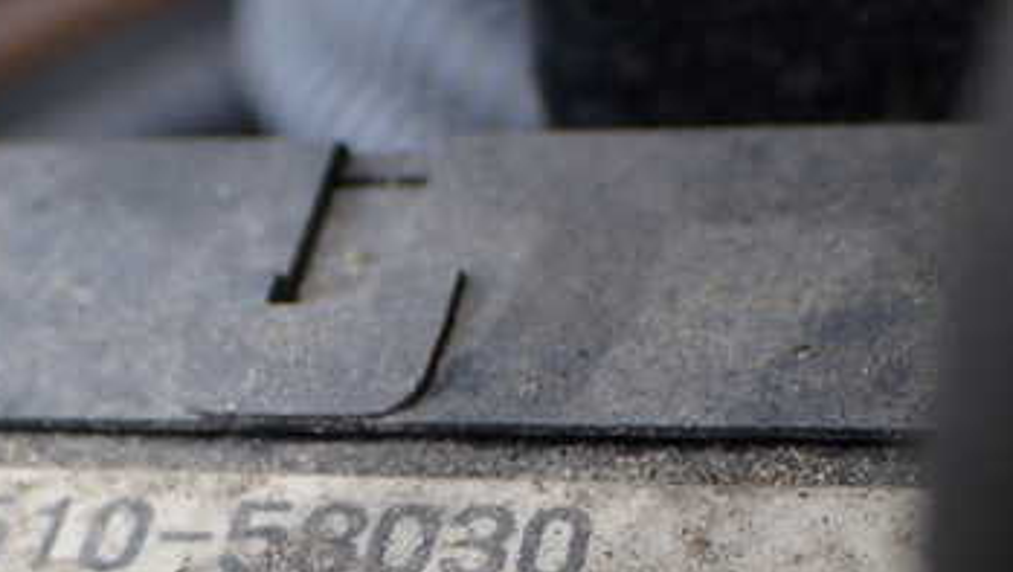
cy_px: 581
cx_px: 322
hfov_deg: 21.0
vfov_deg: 11.9
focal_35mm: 101
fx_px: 2715
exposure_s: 1/200
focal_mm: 9.65
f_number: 3.3
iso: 100
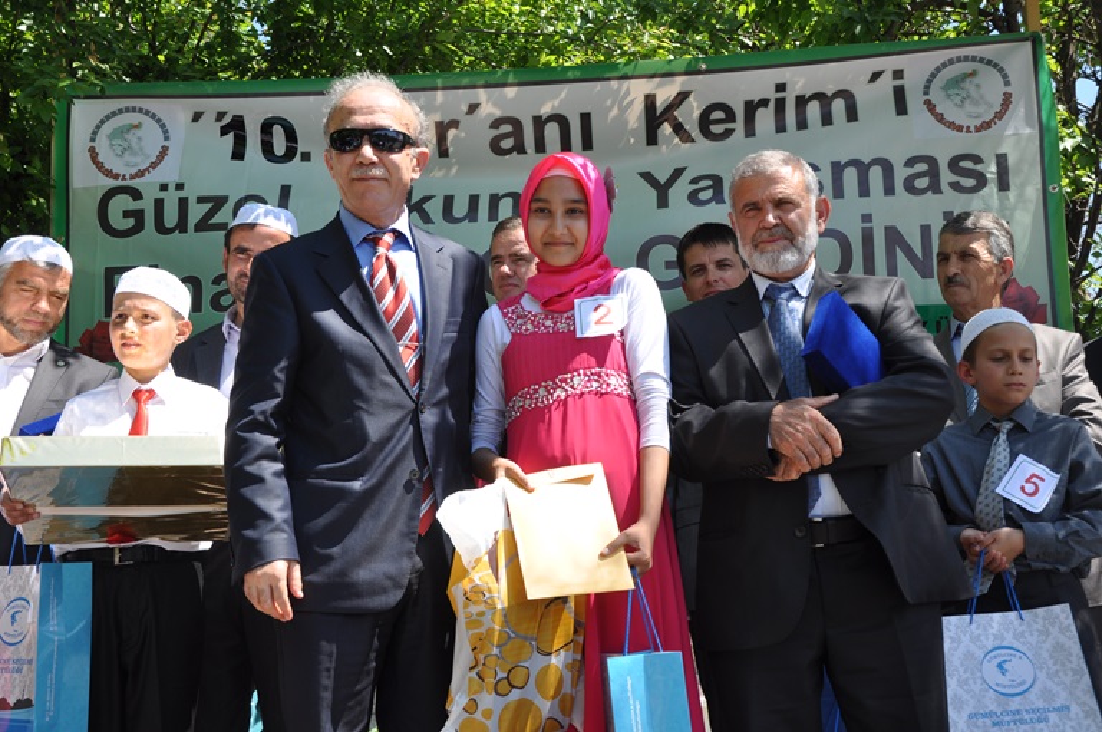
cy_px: 366
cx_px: 551
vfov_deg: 28.0
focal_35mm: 48
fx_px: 1467
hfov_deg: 41.2
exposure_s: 1/250
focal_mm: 32
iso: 200
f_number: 8
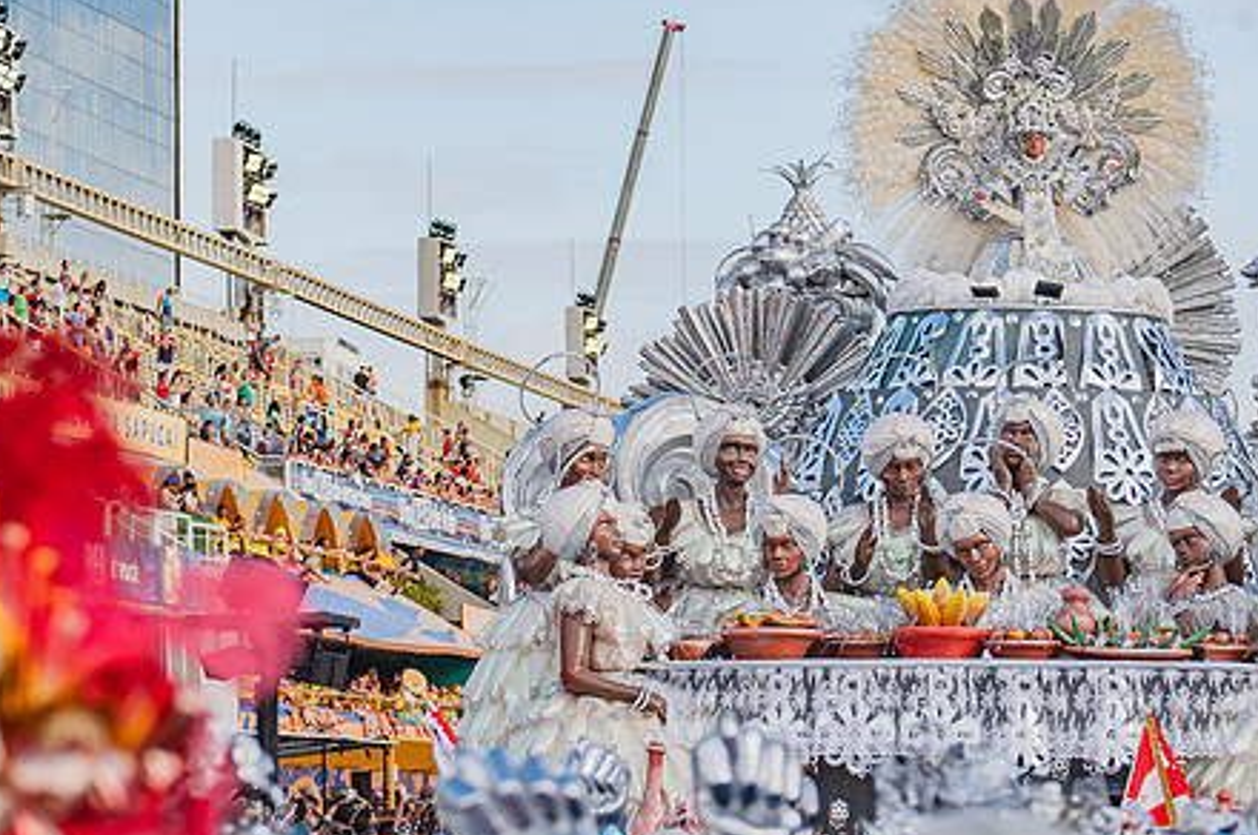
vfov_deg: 8.5
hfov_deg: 12.8
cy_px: 492
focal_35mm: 161
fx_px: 5618
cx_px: 695
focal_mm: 122
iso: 400
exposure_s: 1/1600
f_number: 5.6
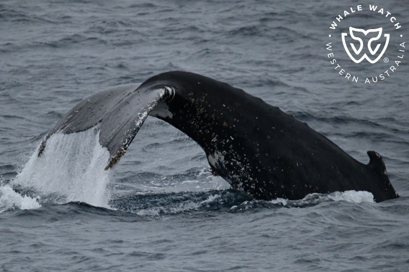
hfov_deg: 3.4
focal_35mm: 600
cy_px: 136
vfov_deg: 2.3
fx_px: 6815
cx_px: 204
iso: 3200
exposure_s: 1/8000
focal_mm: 600
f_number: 6.3
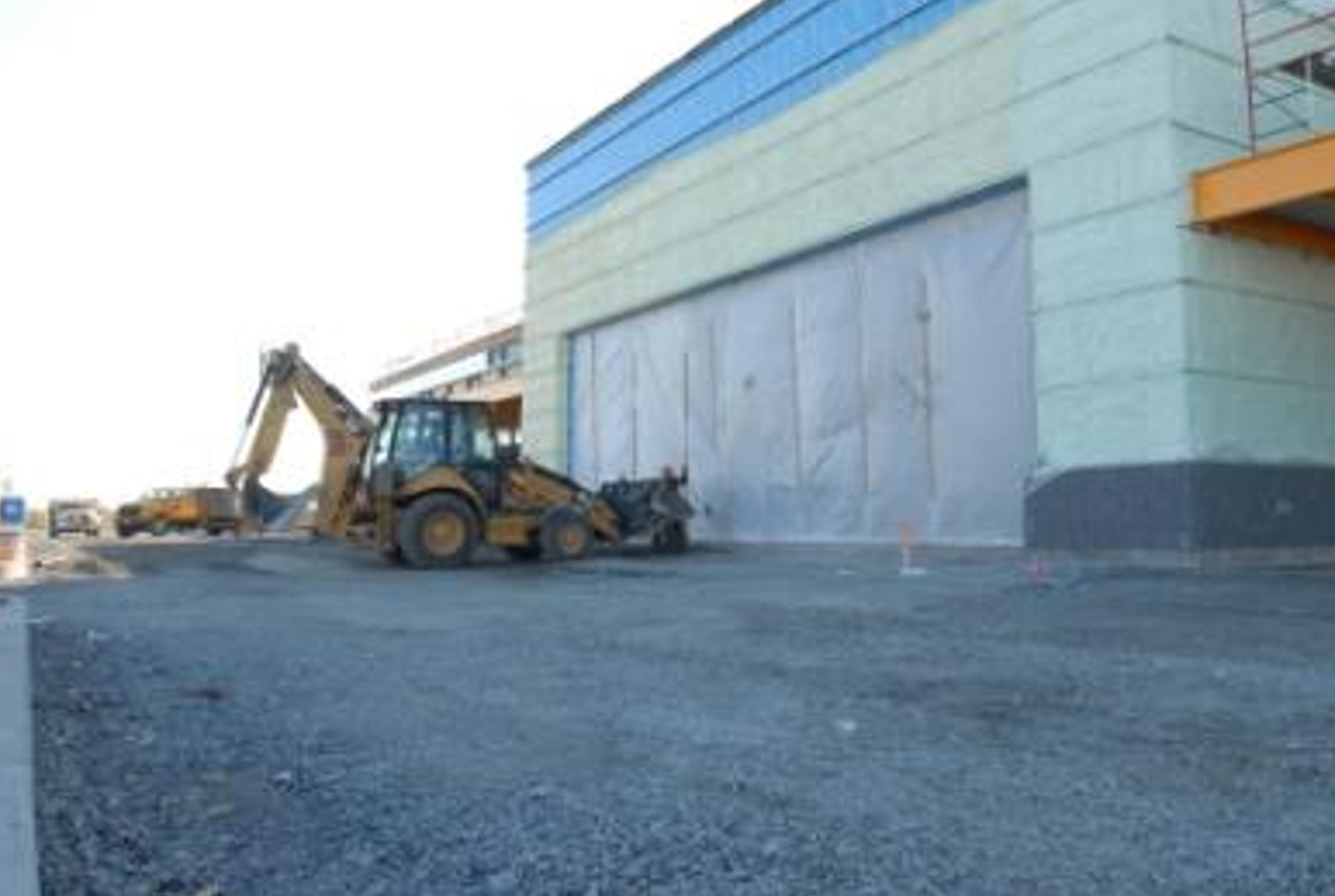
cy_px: 401
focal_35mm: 30
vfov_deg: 44.3
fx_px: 1099
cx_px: 733
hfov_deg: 62.4
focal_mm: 17
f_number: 7.1
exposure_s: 1/250
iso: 400
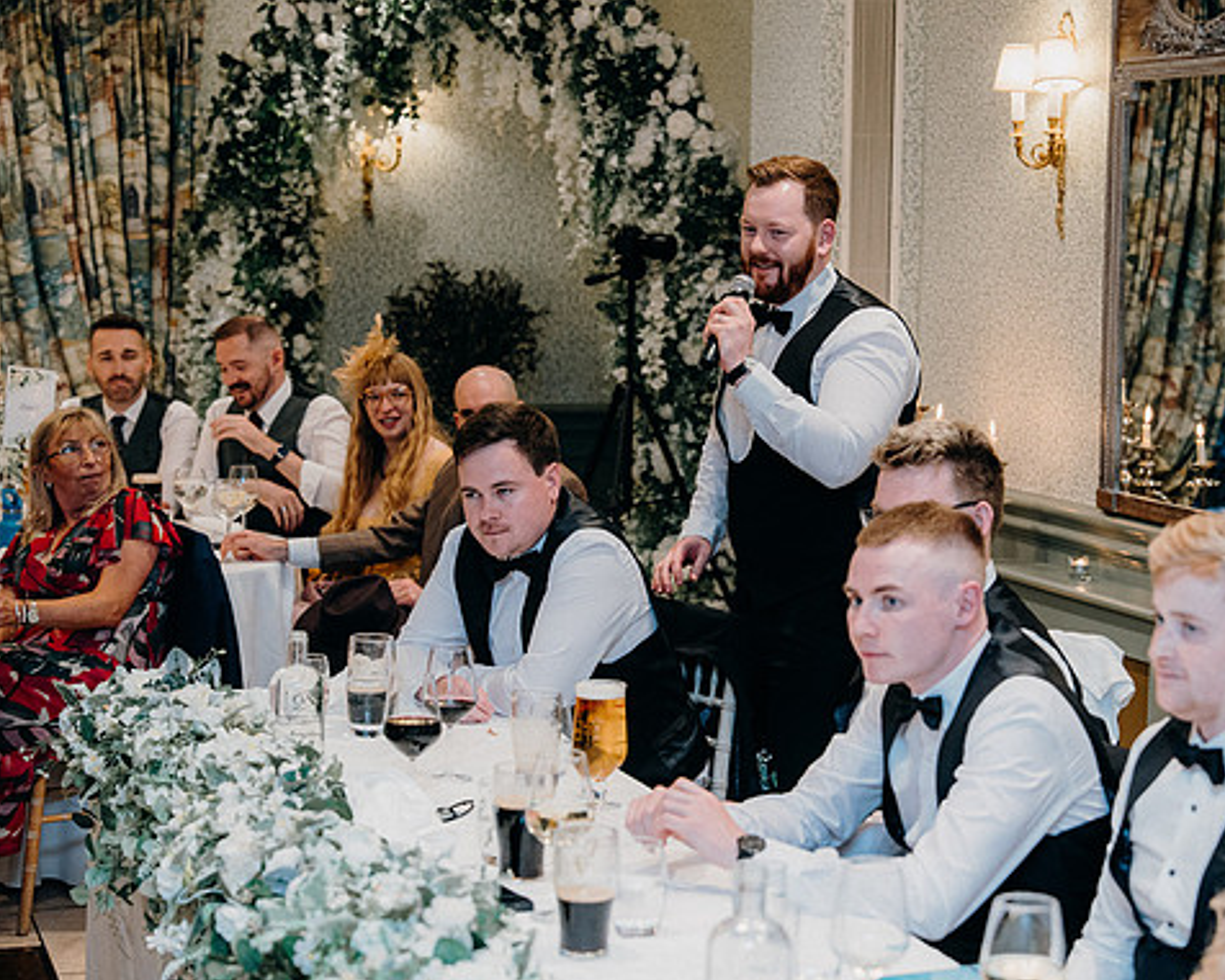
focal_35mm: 80
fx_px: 2901
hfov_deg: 23.8
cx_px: 744
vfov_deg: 19.2
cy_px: 490
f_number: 3.5
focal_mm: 70
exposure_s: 1/160
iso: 2500
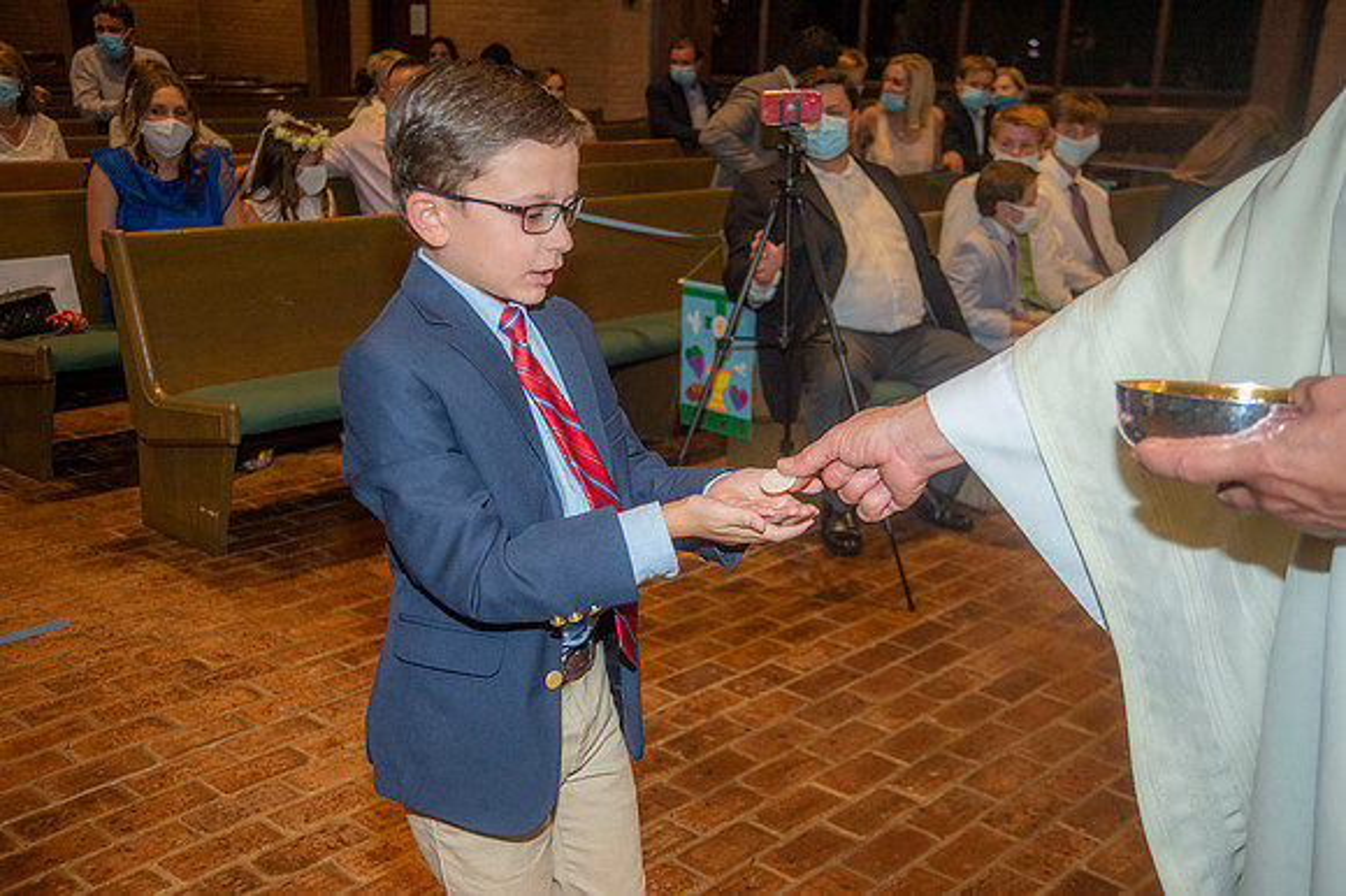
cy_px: 448
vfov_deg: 31.9
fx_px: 1569
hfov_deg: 46.4
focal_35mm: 42
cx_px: 673
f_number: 5.6
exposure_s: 1/200
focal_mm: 42
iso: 1600
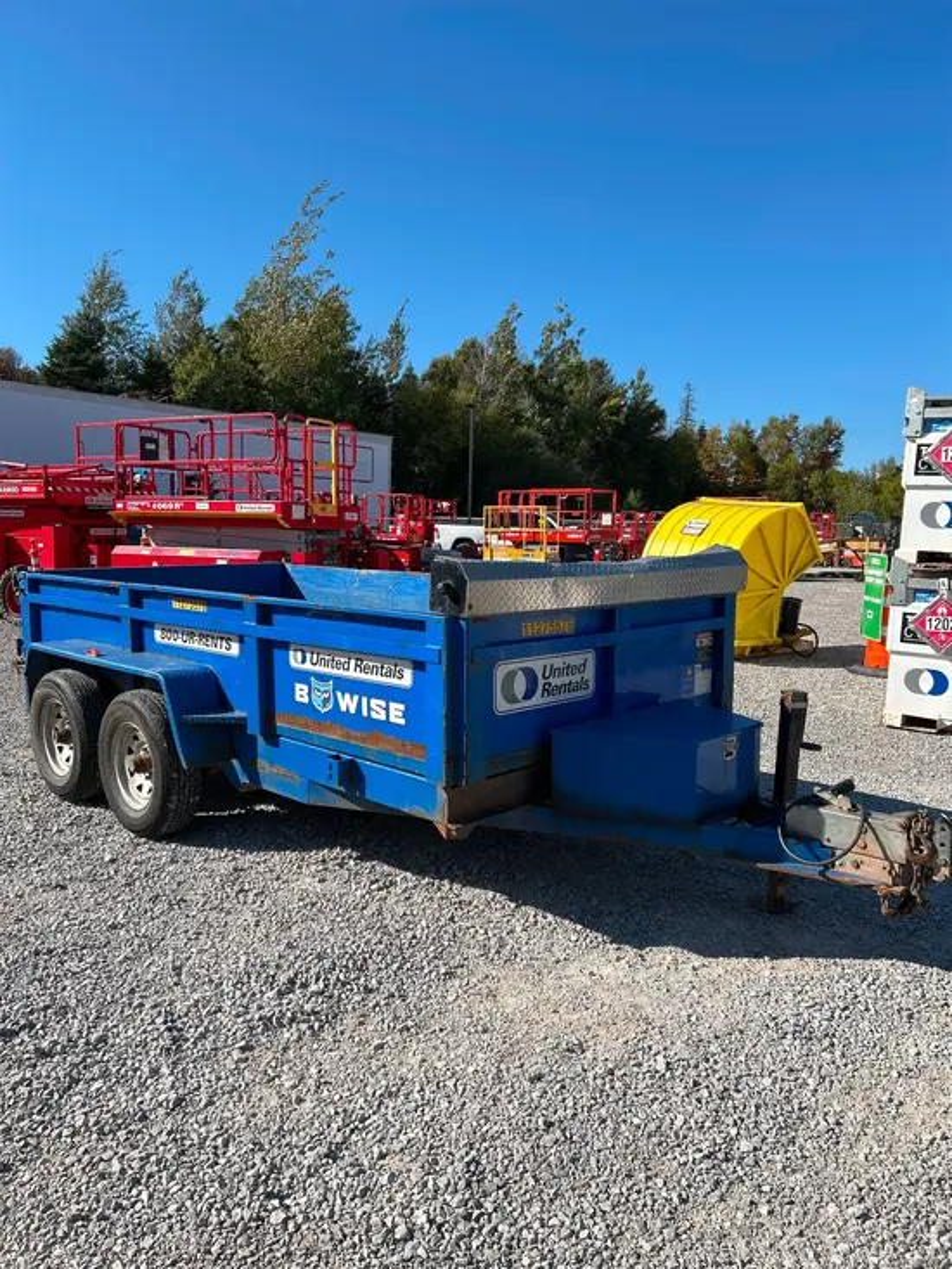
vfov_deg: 67.3
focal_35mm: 26
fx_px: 953
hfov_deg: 53.1
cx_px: 476
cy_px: 634
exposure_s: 1/4115
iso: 50
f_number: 1.5
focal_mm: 5.7
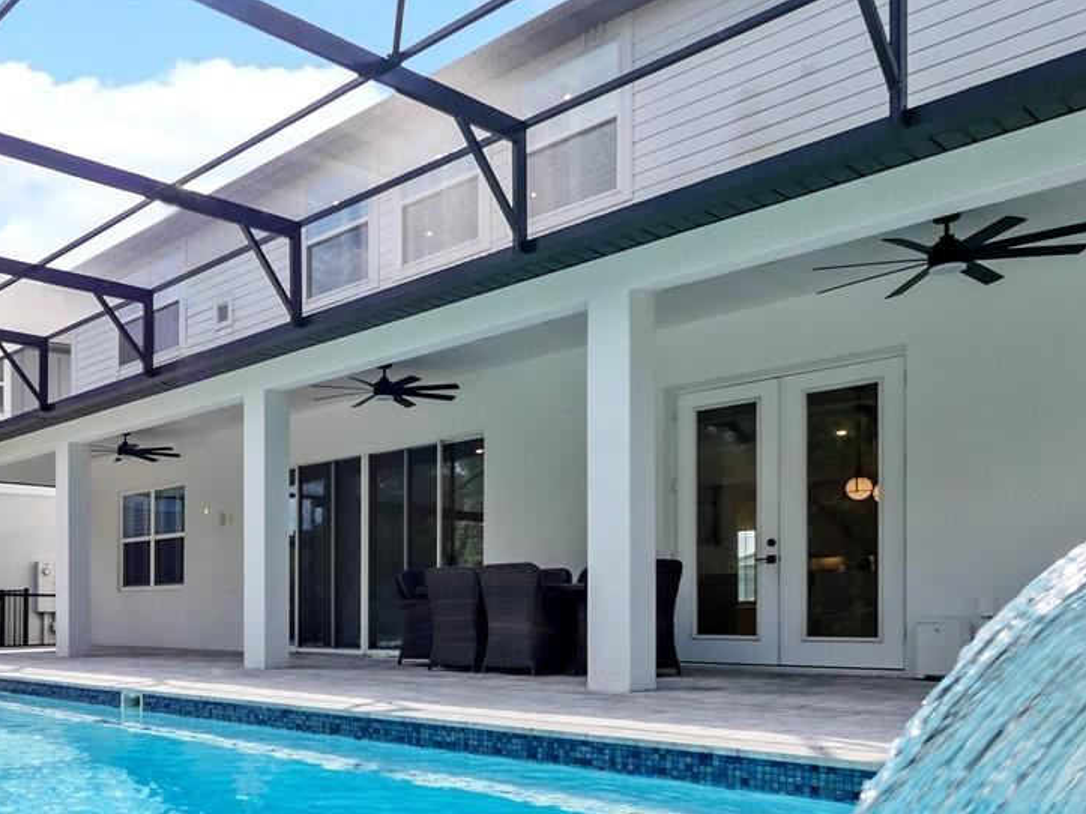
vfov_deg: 44.6
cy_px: 562
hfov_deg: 54.5
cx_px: 224
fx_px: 972
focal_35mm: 31
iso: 200
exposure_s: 1/320
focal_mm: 7
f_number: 6.3
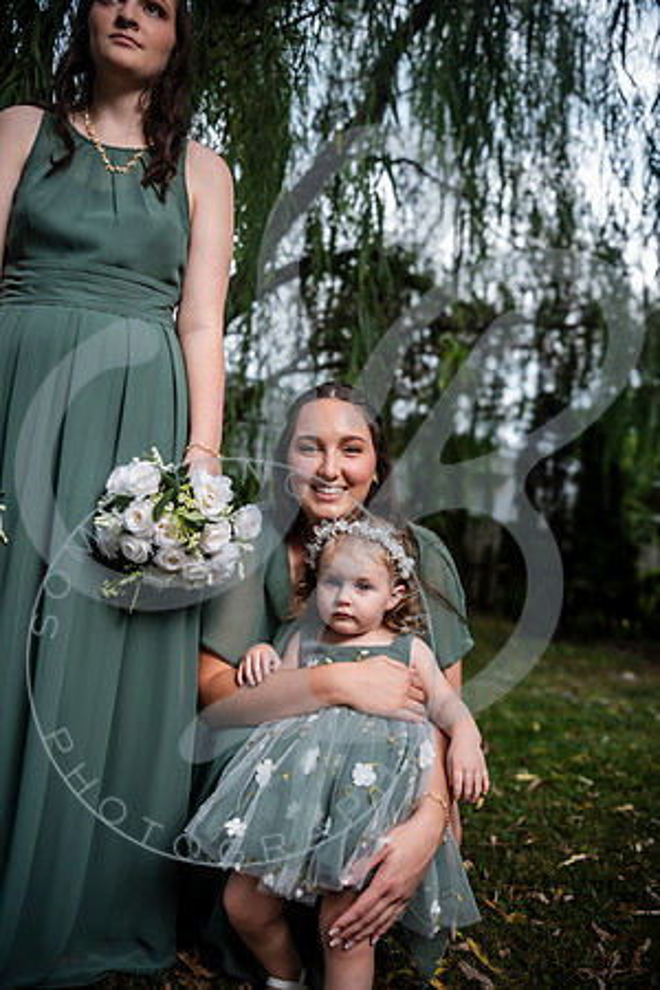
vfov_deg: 73.7
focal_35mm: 24
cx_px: 330
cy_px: 495
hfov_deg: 53.1
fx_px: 660
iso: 100
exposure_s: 1/250
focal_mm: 24
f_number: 2.8
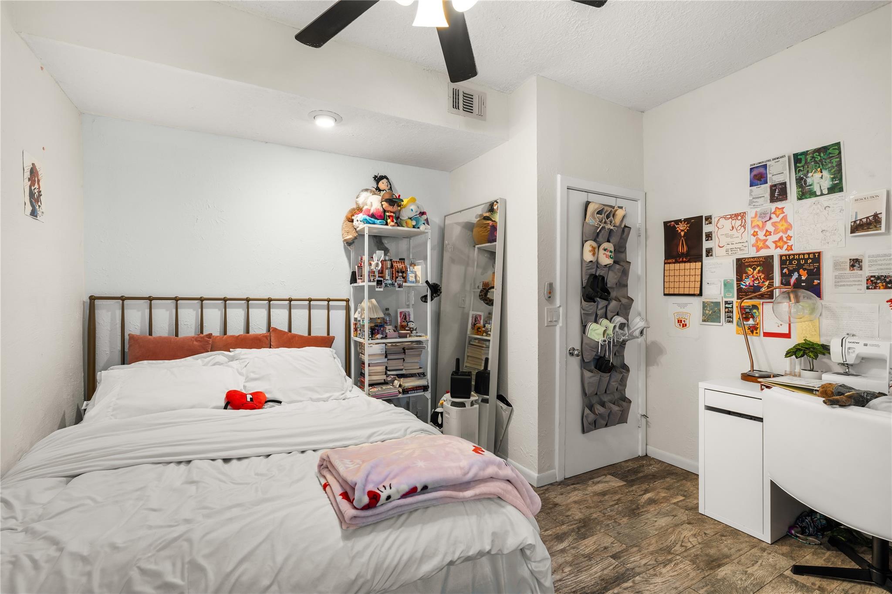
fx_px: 396
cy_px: 297
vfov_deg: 73.7
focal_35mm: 16
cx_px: 446
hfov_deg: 96.7
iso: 200
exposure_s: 1/1.67
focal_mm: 16
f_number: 9
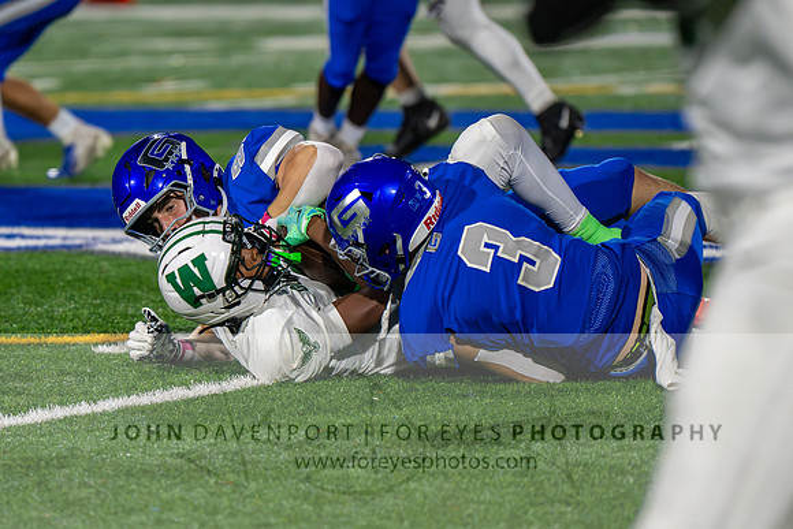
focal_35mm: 356
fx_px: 7836
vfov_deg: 3.9
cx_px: 286
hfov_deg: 5.8
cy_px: 265
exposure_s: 1/1000
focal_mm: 200
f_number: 2.8
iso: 6400
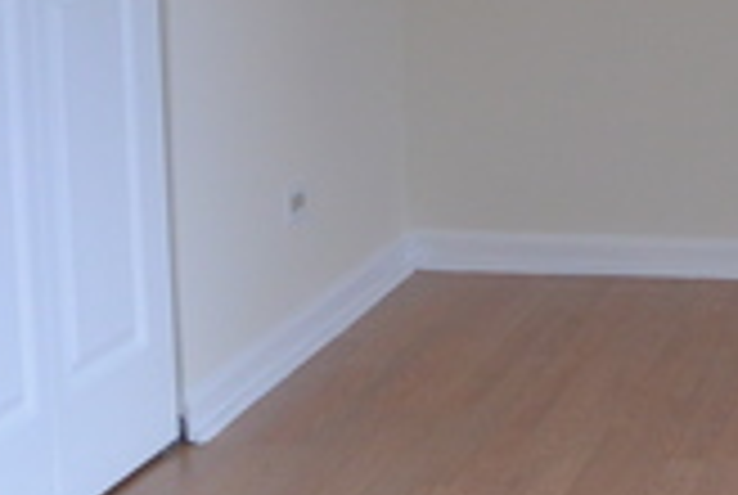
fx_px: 2321
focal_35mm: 113
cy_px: 187
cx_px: 1008
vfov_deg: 12.2
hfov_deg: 16.8
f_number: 3.5
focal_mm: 11
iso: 400
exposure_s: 1/80
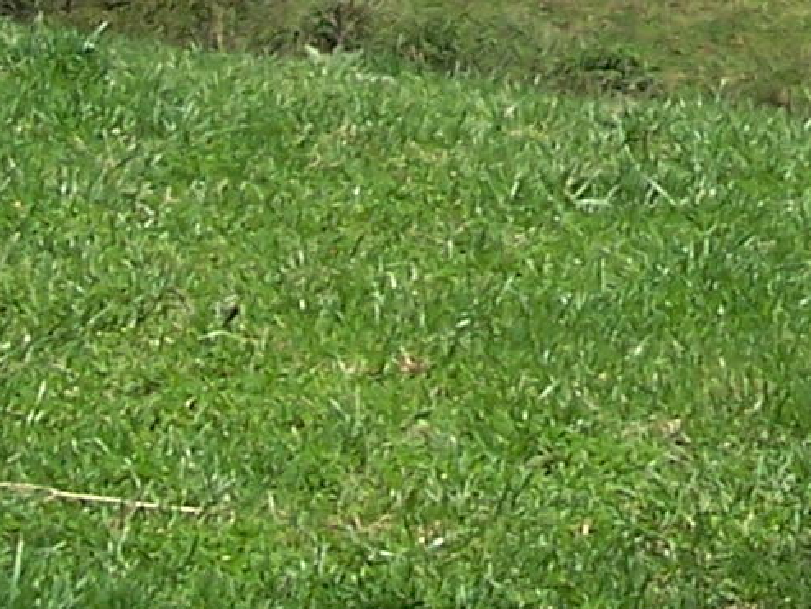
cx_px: 901
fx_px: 4641
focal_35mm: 198
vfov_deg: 7.3
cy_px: -384
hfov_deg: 9.9
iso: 80
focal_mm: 6.3
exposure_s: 1/800
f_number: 4
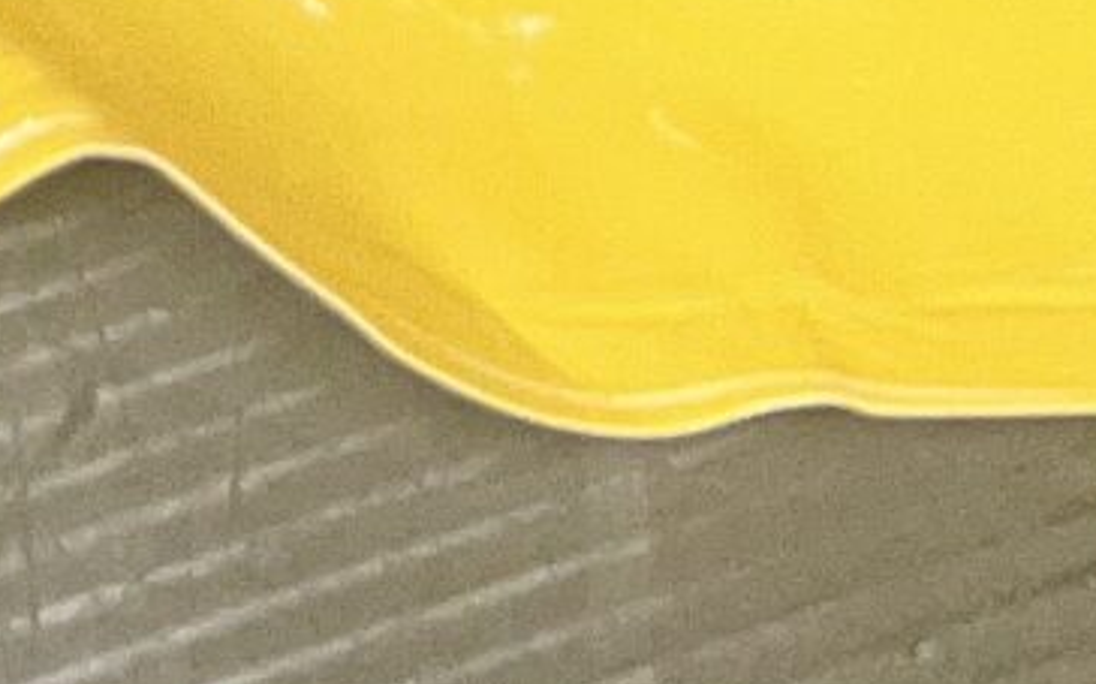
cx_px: -599
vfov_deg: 5.3
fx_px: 5791
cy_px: -2649
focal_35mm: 194
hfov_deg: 10.4
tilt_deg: -61.2
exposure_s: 1/100
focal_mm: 5.7
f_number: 1.5
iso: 80
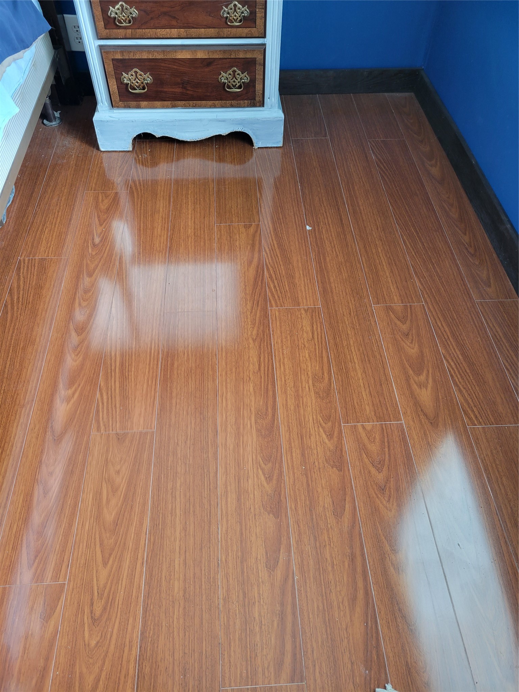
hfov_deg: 53.1
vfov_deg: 67.3
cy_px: 346
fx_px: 520
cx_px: 260
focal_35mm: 26
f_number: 1.8
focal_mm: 5.4
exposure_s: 1/40
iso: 200
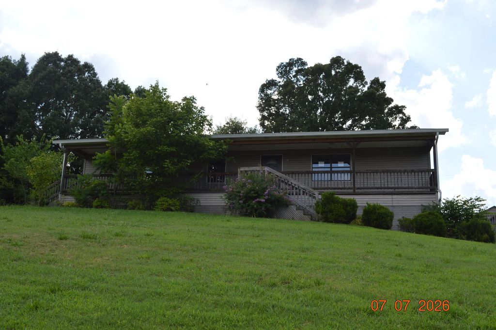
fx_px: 496
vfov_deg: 36.8
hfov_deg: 53.2
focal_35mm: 36
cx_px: 248
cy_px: 165
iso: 100
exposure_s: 1/200
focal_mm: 24
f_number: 7.1
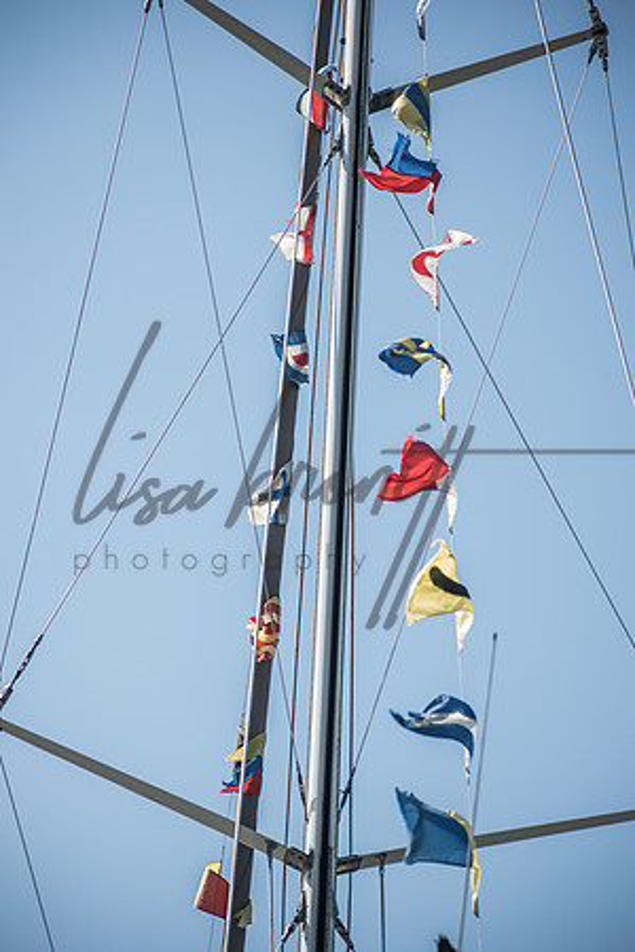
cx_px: 318
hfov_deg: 7.9
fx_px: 4603
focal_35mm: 174
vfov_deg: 11.8
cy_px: 476
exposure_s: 1/320
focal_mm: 116
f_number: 5.6
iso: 100
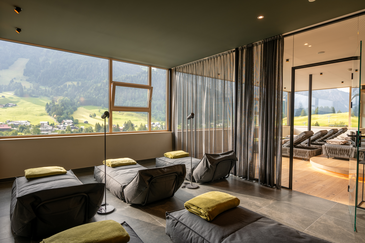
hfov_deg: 84.0
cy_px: 122
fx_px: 203
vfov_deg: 61.9
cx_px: 182
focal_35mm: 20
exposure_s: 1/320
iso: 200
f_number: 5.6
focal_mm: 20
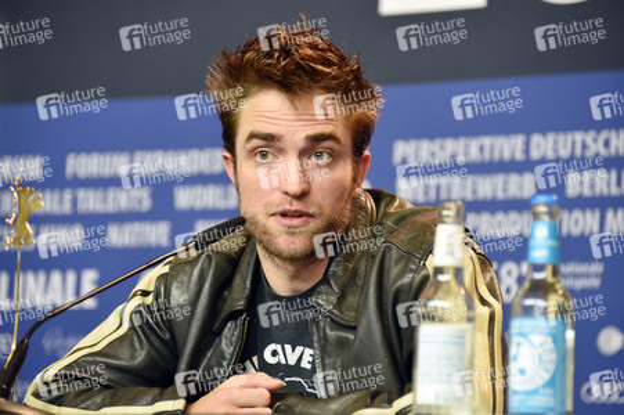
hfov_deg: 10.3
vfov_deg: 6.9
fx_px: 3464
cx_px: 312
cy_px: 208
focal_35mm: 200
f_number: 5.6
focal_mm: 200
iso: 1000
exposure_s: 1/125
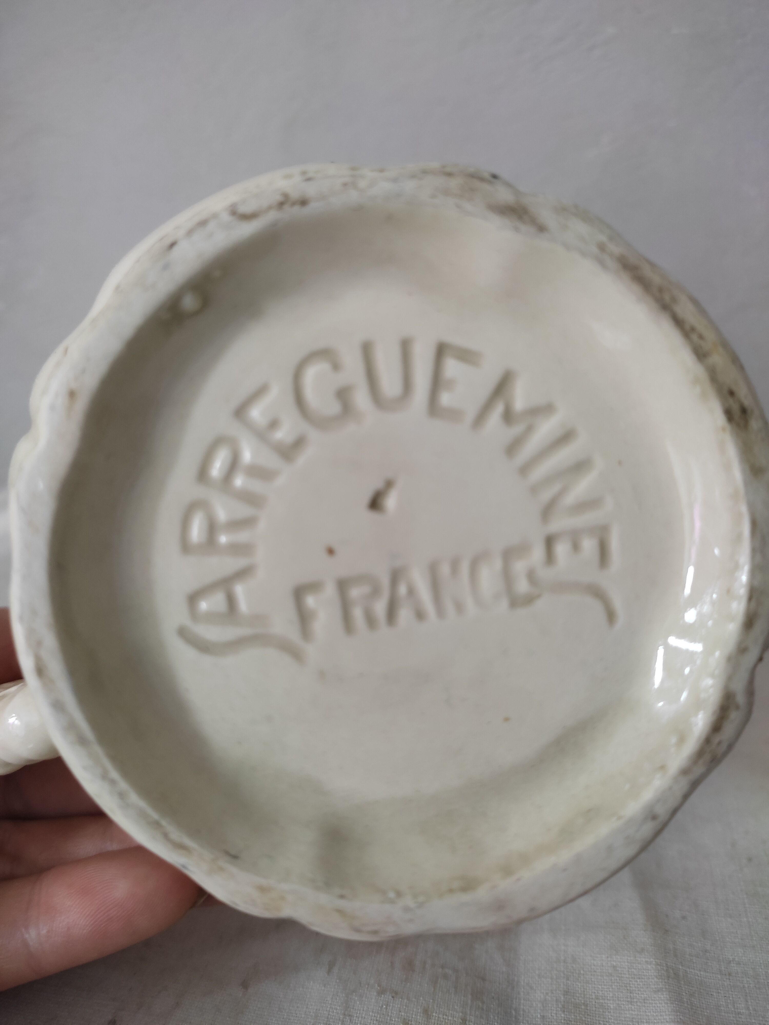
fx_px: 770
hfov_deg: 53.1
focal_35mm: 26
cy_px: 512
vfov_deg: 67.3
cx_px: 384
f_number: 1.79
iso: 810
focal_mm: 4.74
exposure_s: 1/33
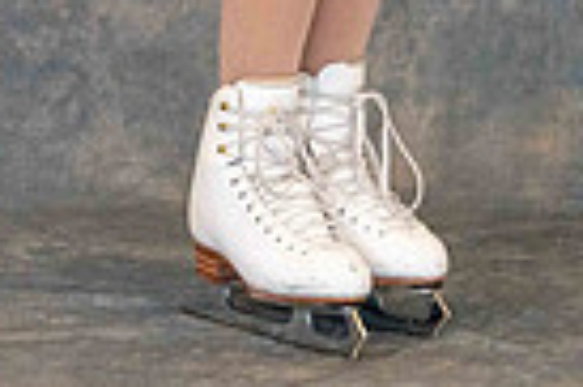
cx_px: 6
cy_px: -595
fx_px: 7149
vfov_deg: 3.1
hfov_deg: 4.7
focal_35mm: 442
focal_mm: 85
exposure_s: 1/160
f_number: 4
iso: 3200
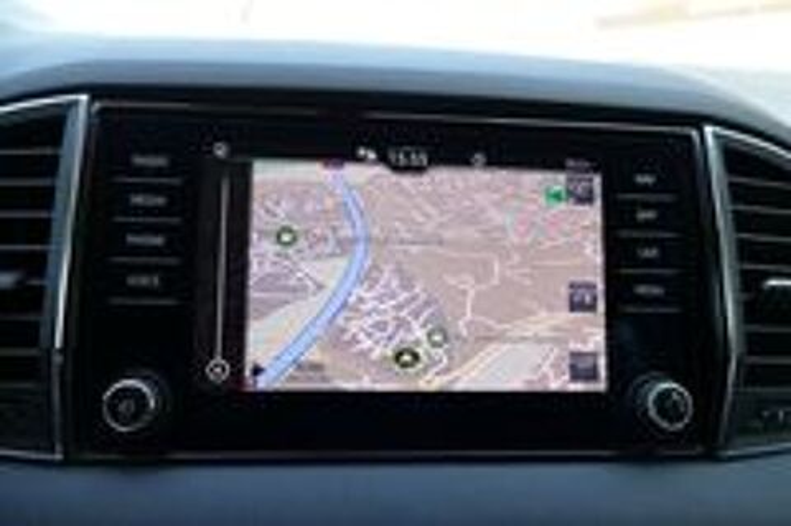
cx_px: 396
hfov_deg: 58.8
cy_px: 263
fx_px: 702
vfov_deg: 41.0
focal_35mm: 32
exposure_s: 1/125
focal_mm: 11.6
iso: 125
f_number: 3
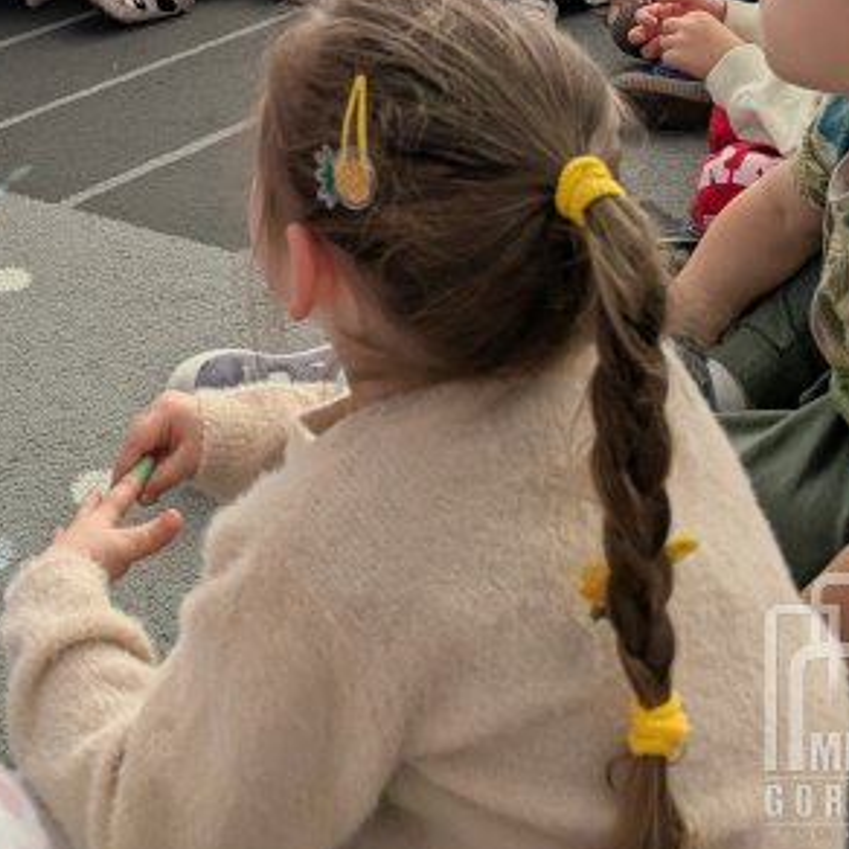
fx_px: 1471
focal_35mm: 53
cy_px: -137
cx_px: 215
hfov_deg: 31.6
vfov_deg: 28.5
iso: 40
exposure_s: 1/172
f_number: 1.89
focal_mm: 5.43
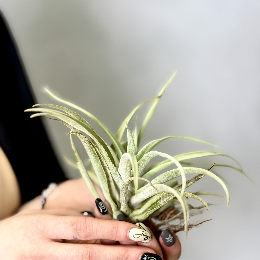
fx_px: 484
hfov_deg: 30.0
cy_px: 171
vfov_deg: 29.9
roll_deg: -1.5
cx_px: 129
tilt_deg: -15.5
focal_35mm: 57
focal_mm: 6.76
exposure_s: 1/140
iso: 50
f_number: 1.78
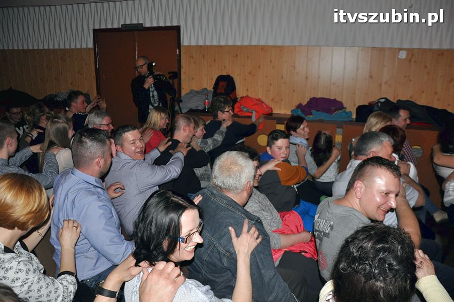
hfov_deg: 67.4
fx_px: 340
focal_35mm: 27
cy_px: 151
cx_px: 227
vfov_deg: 47.8
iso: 1000
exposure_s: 1/60
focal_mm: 18
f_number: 4.5
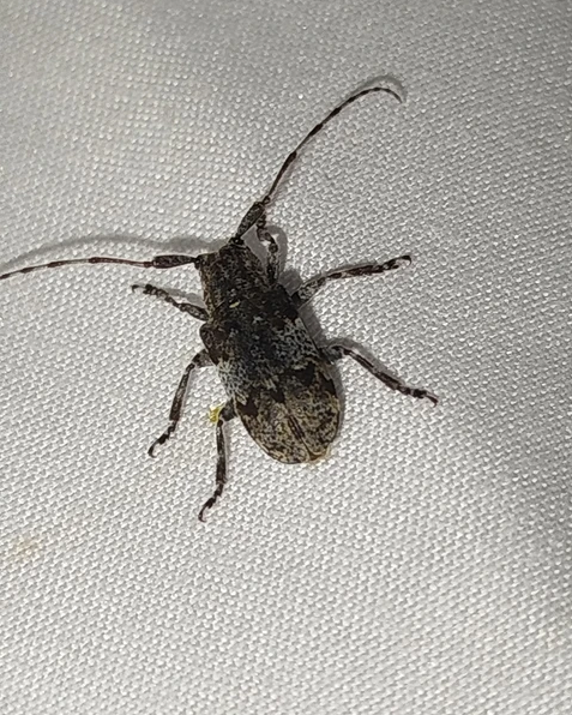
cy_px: 341
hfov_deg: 14.0
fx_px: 2327
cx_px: 287
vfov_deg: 17.5
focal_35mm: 110
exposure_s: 1/50
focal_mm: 5.31
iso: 64
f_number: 1.7
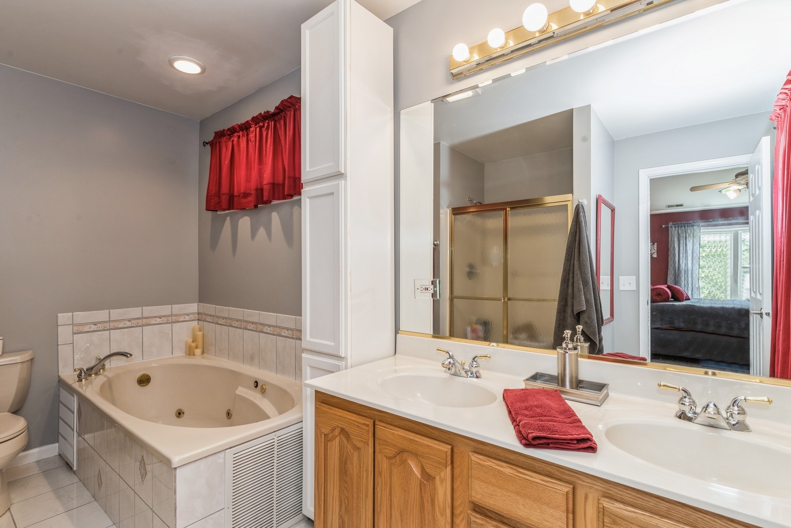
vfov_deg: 70.5
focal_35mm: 17
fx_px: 374
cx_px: 396
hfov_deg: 93.3
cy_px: 264
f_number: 8
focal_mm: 17
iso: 200
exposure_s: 1/13
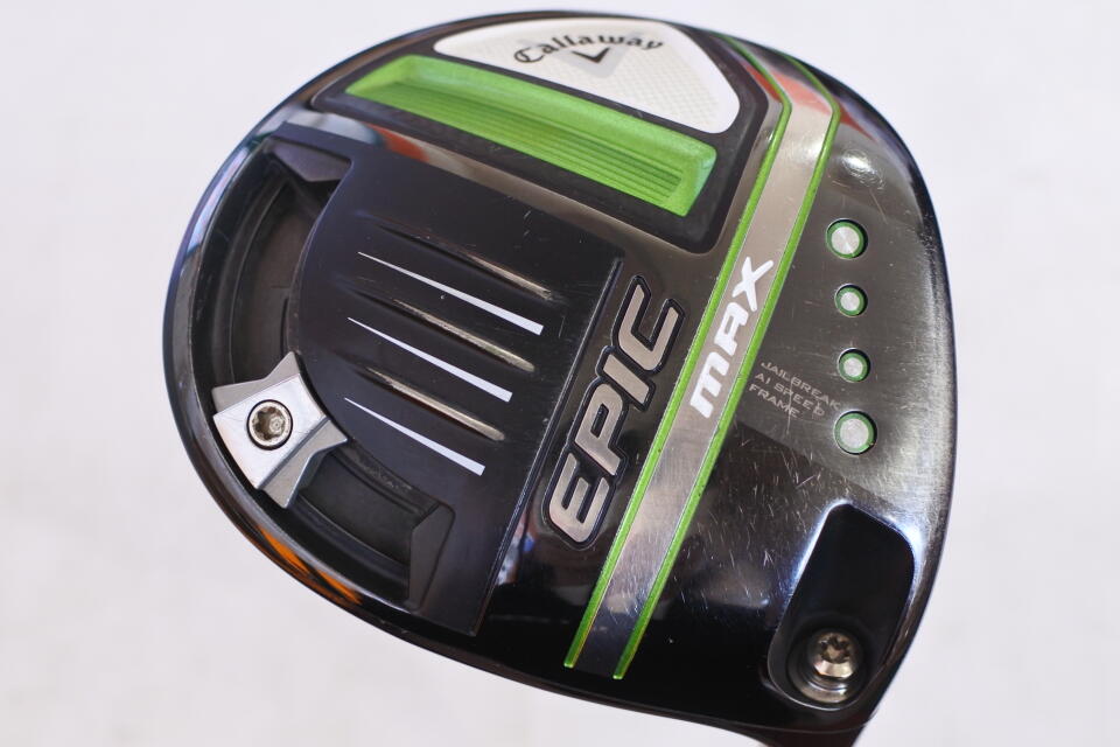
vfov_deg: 27.5
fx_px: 1524
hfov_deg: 40.3
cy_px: 374
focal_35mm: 49
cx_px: 560
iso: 640
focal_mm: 18.5
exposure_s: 1/125
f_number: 2.8
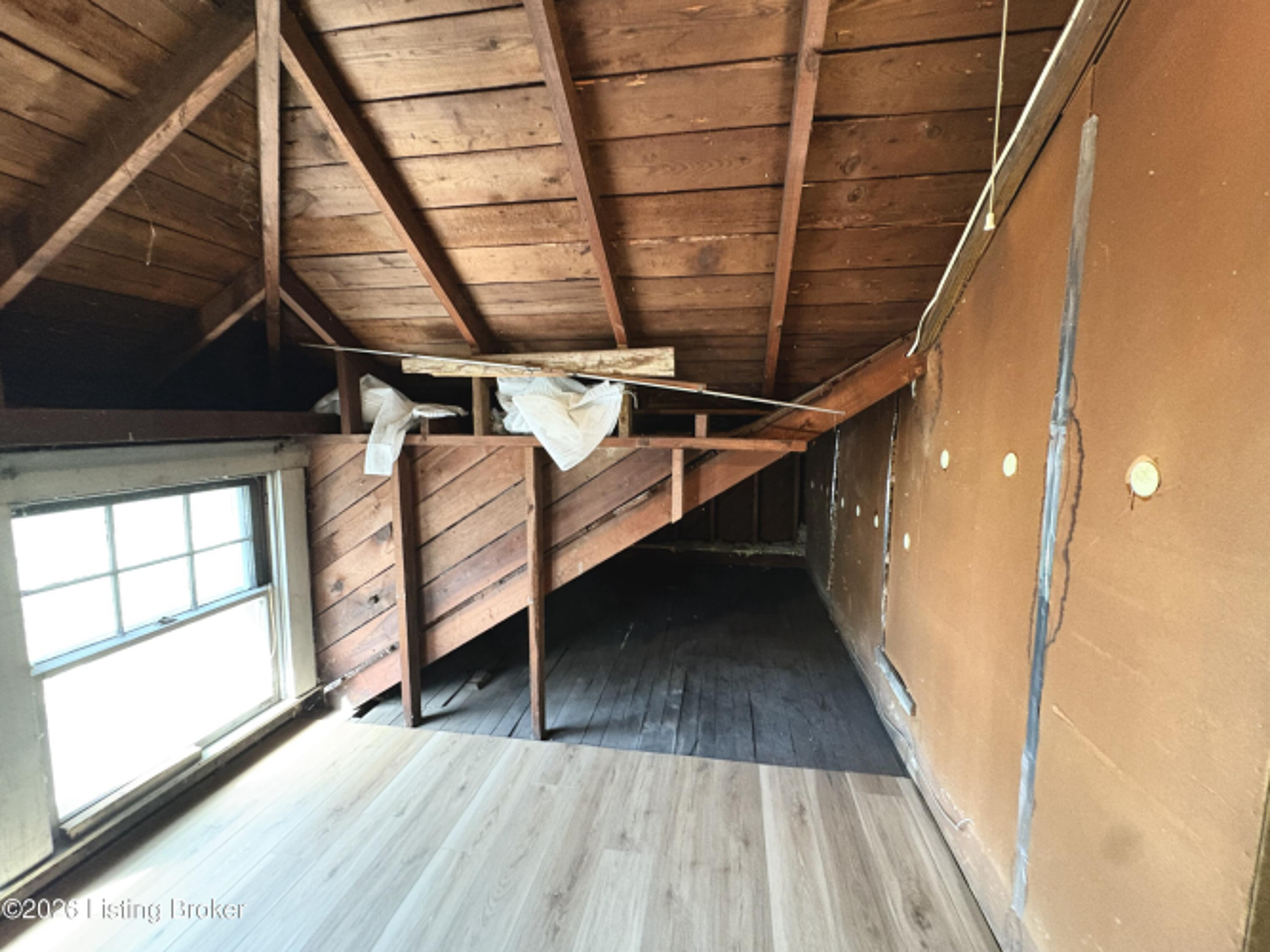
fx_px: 514
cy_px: 476
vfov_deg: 85.7
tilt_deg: -7.0
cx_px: 635
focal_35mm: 14
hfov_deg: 102.1
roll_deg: +0.3
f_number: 2.2
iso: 640
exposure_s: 1/40
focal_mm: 2.22
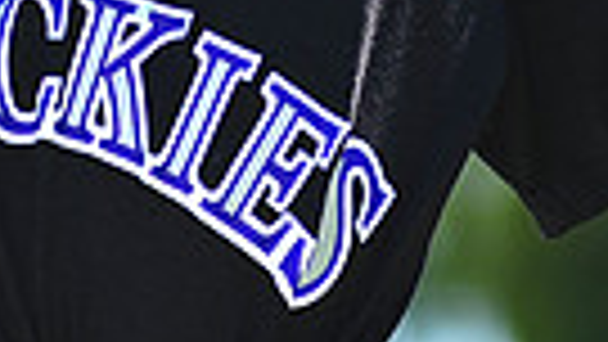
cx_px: 333
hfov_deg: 2.7
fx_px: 13093
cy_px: -351
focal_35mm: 812
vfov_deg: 1.5
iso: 200
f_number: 5
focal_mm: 180
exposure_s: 1/320
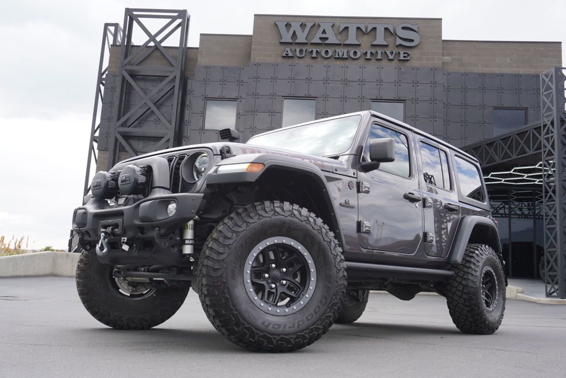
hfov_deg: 55.1
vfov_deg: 38.4
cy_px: 189
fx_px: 543
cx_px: 283
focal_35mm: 34
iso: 100
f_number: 6.3
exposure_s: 1/125
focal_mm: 23
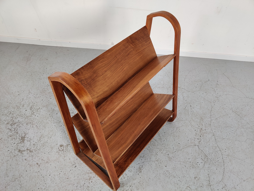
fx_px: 198
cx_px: 127
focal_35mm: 27
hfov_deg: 65.3
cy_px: 96
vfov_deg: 51.4
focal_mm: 4.75
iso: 200
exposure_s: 1/100
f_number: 1.65
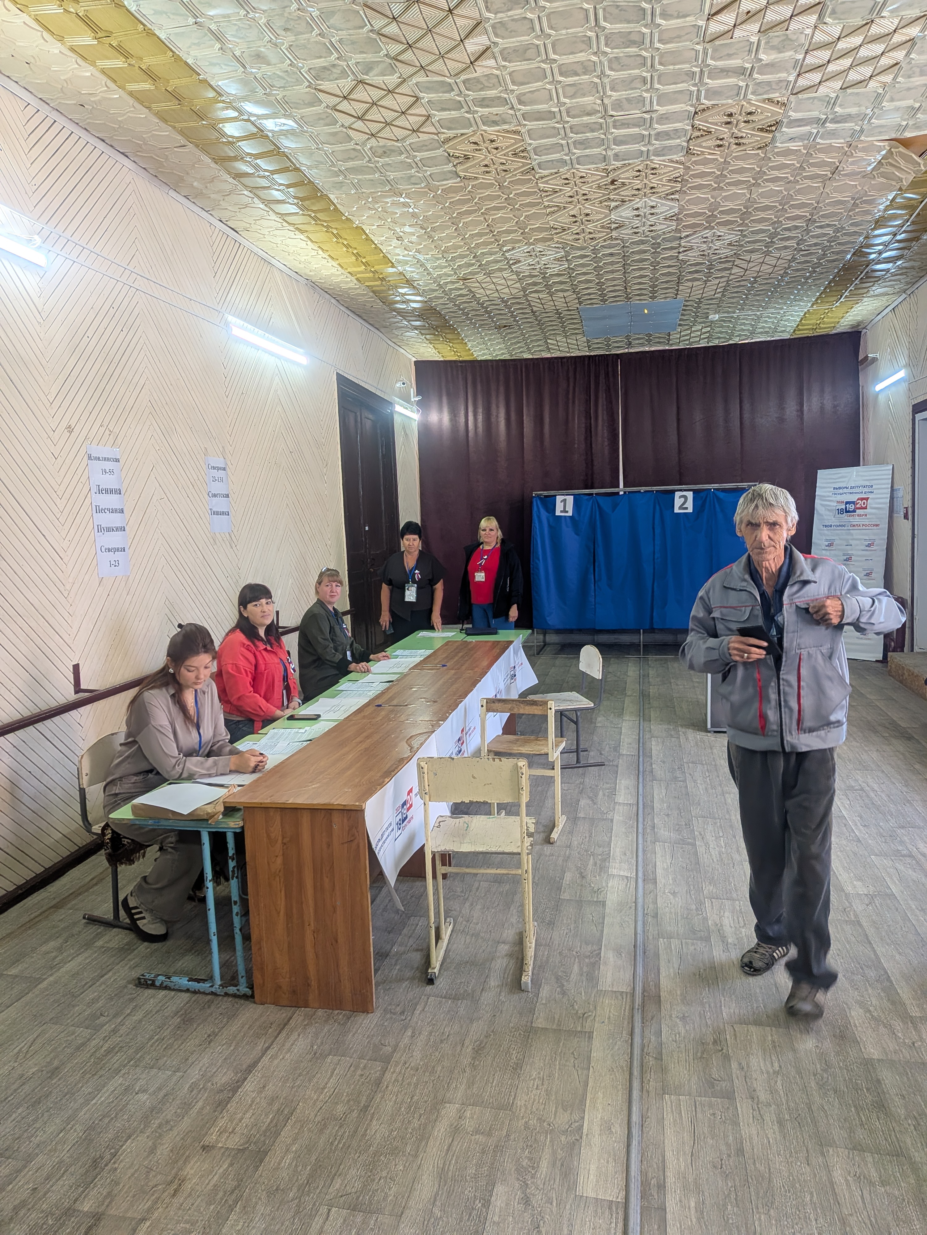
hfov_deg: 56.8
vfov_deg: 71.6
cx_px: 464
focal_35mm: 24
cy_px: 618
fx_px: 857
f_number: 1.7
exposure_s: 1/112
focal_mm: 4.53
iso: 25
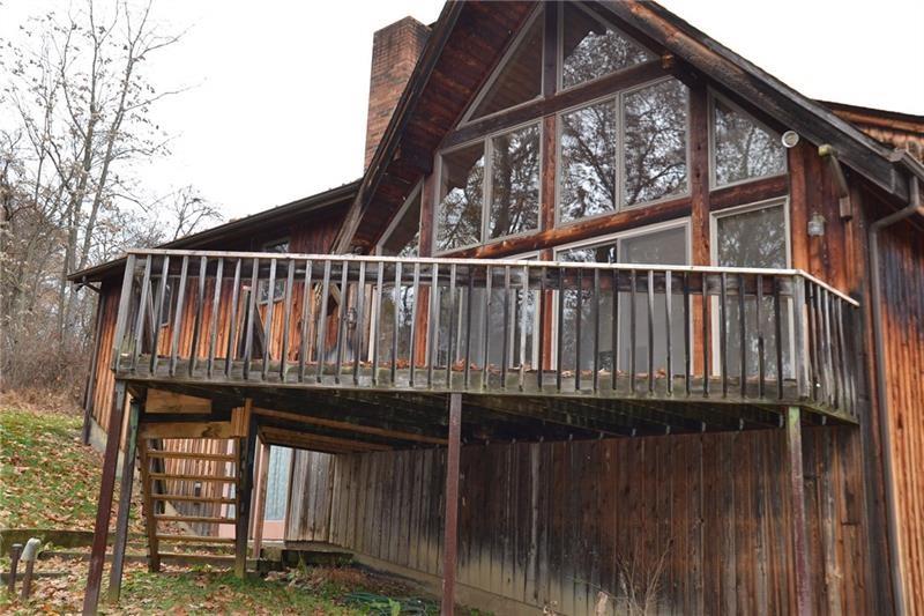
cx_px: 462
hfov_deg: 53.1
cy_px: 308
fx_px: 924
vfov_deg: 36.9
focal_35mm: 36
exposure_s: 1/125
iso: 220
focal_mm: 24
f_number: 4
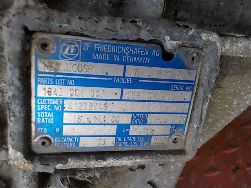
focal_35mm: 30
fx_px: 218
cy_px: 94
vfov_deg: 46.8
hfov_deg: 60.0
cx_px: 126
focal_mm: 4.1
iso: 125
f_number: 3.3
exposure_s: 1/50
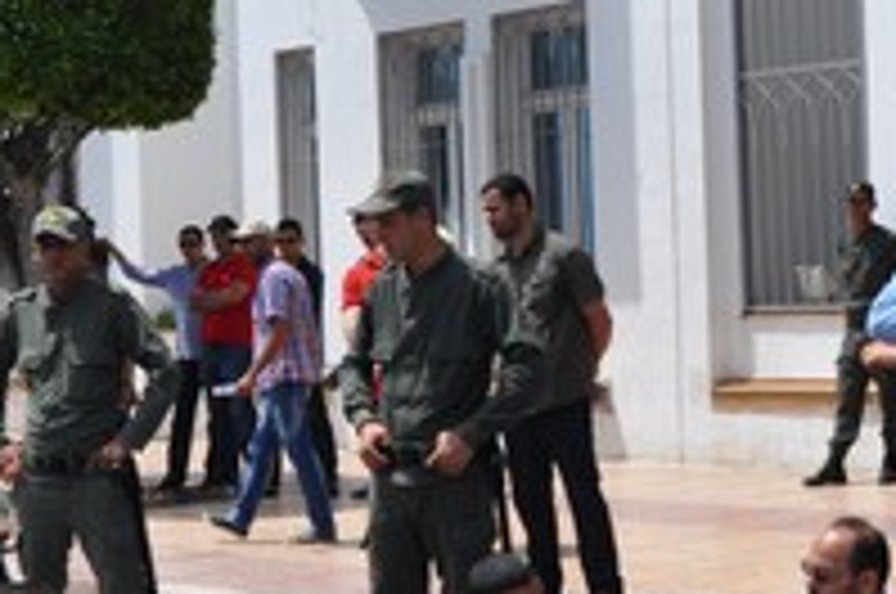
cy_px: 272
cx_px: 752
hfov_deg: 23.0
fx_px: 2162
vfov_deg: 15.7
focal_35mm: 87
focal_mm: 18
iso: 200
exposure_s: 1/400
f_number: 10
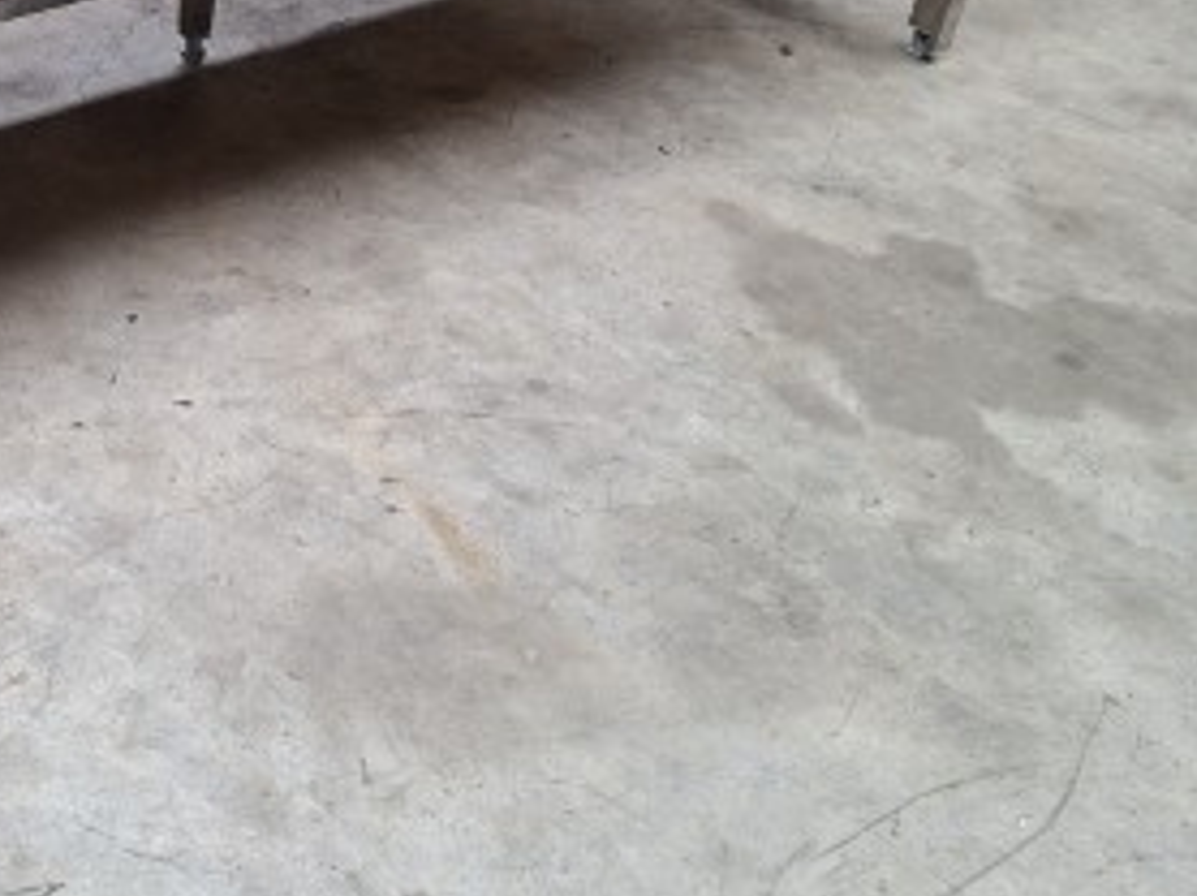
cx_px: 69
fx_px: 1831
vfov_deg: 26.9
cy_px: 172
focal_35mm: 53
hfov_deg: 33.8
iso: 200
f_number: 1.8
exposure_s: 1/100
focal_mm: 5.54
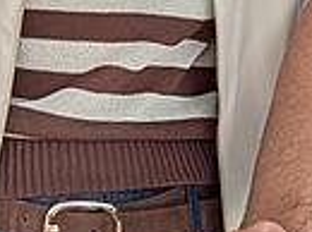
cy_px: -88
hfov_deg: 13.3
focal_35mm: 148
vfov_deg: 9.8
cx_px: 281
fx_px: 1331
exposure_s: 1/224
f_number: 1.7
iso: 25
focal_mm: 4.53
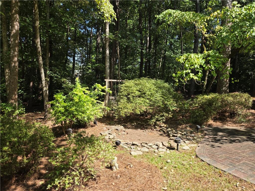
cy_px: 96
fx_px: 169
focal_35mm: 23
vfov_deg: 58.9
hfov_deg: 73.9
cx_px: 128
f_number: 1.8
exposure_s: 1/981
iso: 80
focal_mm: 5.4
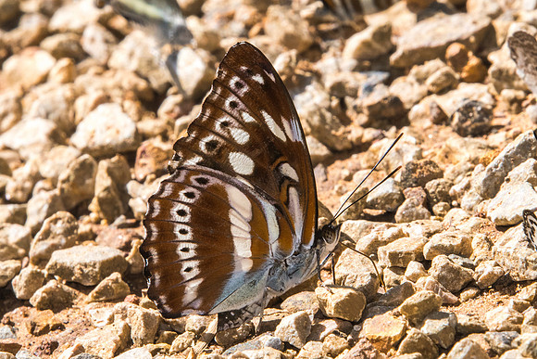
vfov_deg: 1.5
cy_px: 142
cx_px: 307
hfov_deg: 2.3
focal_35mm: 899
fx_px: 13412
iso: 800
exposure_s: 1/250
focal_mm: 400
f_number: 20
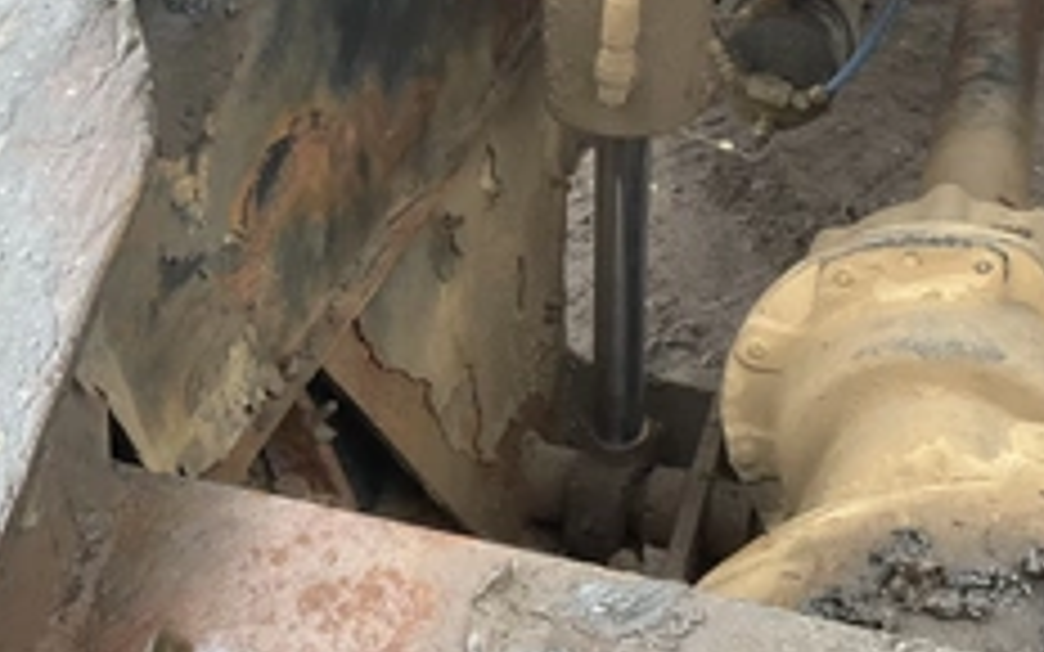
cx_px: 518
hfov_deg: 38.2
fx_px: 1508
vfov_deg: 24.2
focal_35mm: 53
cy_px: 184
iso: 40
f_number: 1.8
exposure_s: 1/122
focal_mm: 3
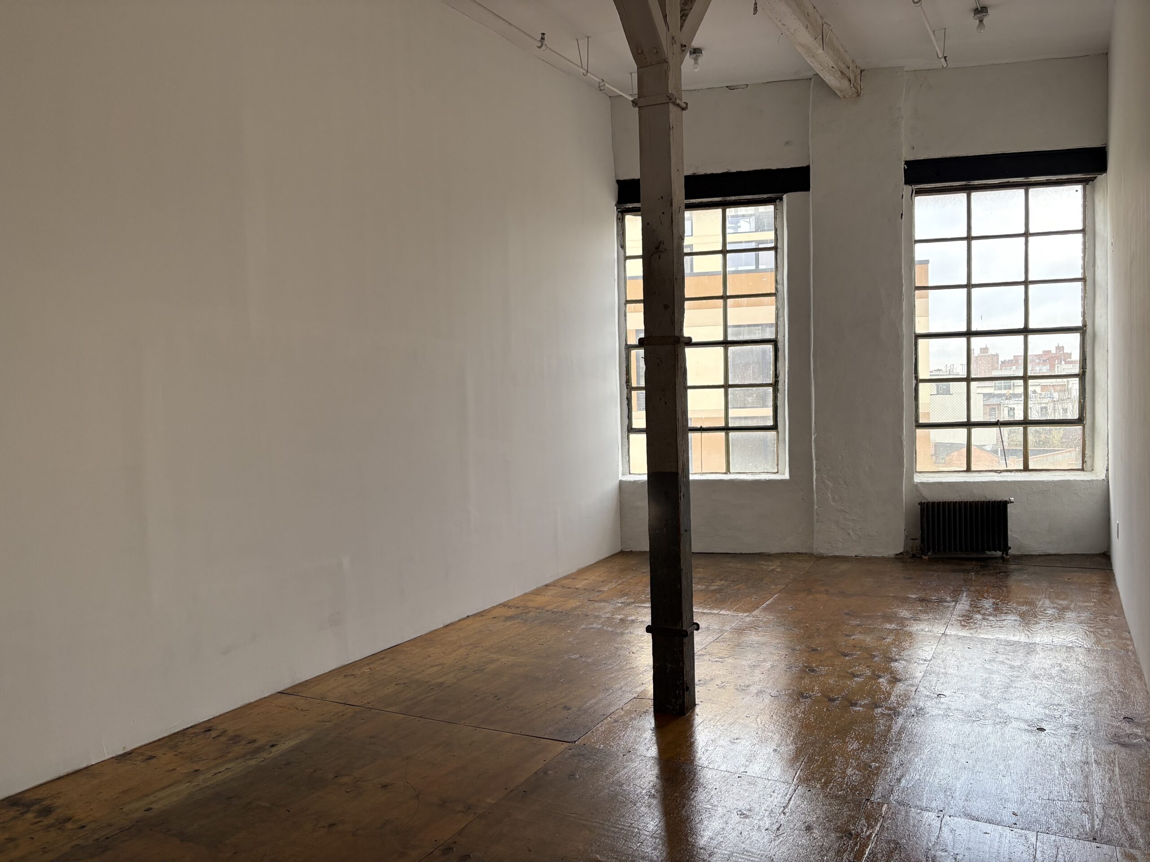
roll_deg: +1.5
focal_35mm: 26
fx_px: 864
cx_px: 575
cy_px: 431
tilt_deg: -2.1
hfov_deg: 67.3
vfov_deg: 53.1
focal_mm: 5.96
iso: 80
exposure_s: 1/236
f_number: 1.6
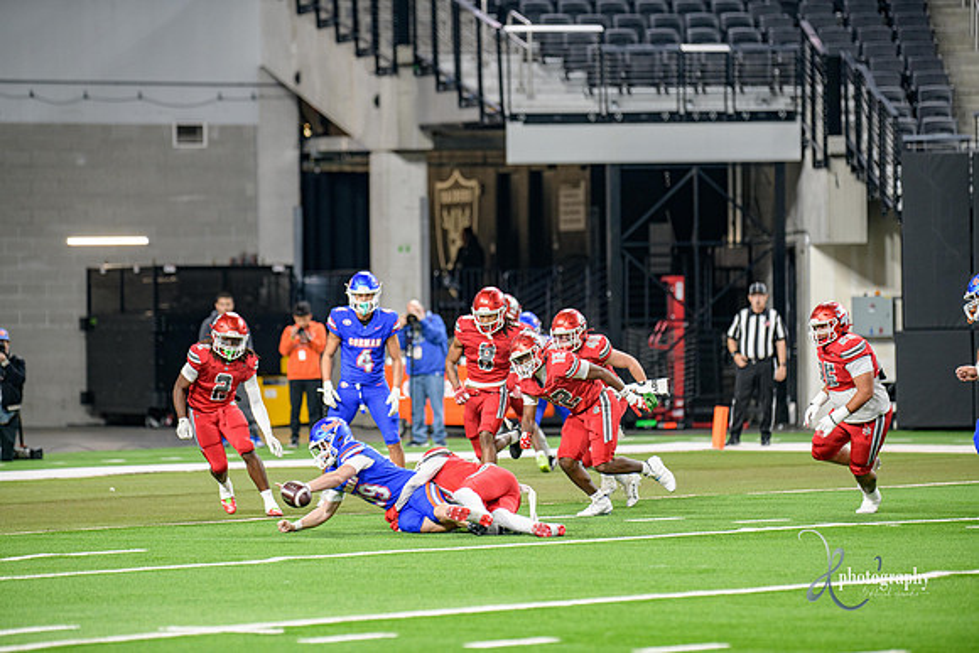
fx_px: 5984
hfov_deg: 9.4
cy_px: 326
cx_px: 490
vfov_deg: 6.2
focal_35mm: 220
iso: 1000
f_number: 2.8
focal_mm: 220
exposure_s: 1/400
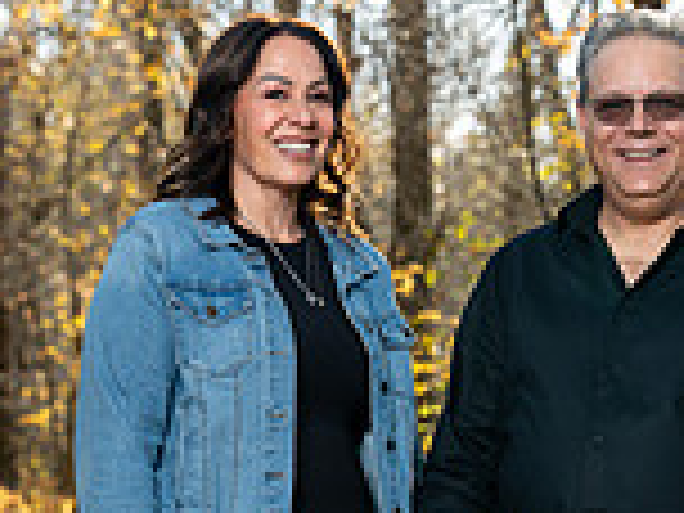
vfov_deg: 8.6
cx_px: 490
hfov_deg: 11.5
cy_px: 549
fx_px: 3379
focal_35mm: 171
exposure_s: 1/160
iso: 400
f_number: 3.5
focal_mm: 60
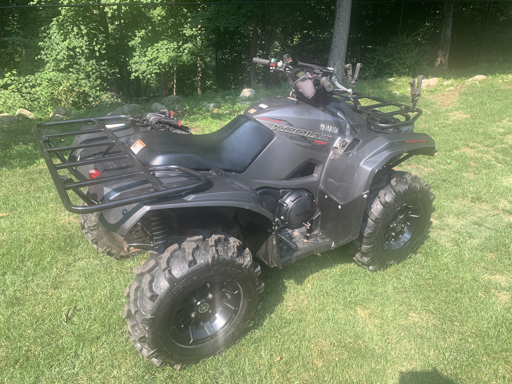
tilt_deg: -23.3
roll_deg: -0.2
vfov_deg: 53.1
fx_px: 385
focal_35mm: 26
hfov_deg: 67.3
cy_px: 192
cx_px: 256
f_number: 1.8
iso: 25
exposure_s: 1/297
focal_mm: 4.25
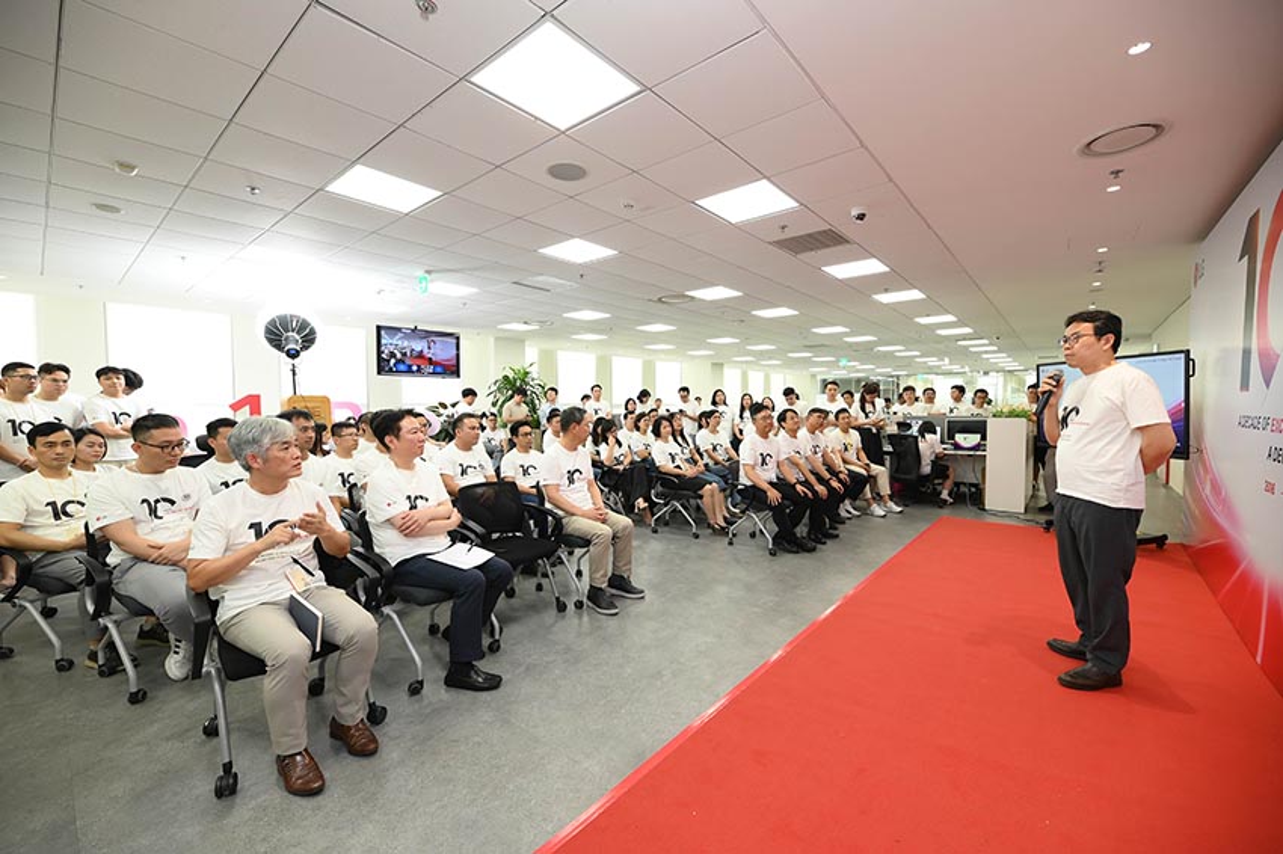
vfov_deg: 81.2
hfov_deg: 104.3
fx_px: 499
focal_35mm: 14
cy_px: 427
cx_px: 642
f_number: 4.5
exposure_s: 1/160
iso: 1250
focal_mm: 14
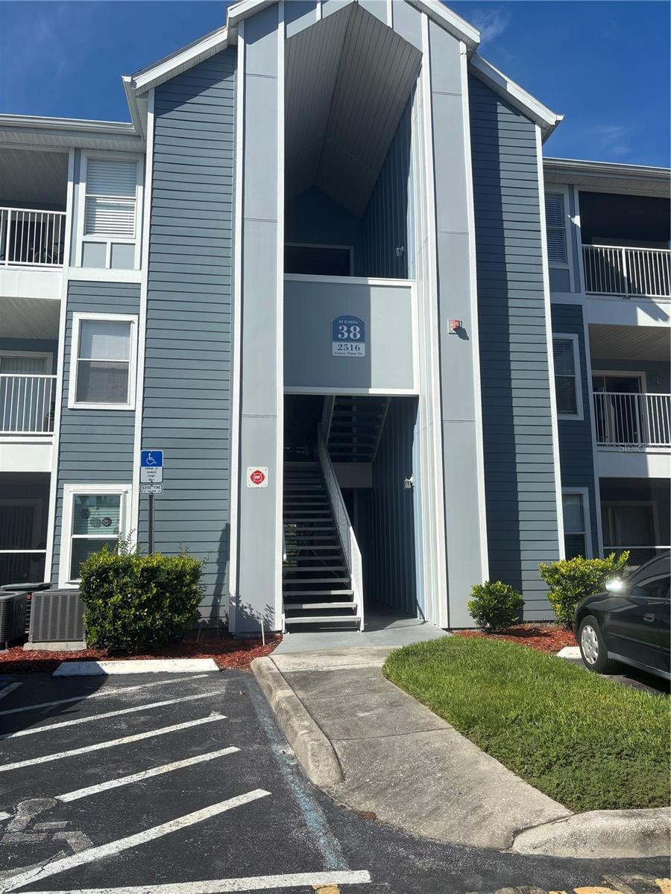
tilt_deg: +9.8
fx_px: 672
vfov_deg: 67.3
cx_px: 336
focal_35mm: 26
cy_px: 447
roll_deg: +0.0
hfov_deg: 53.1
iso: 50
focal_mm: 5.96
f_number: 1.6
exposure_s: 1/3937
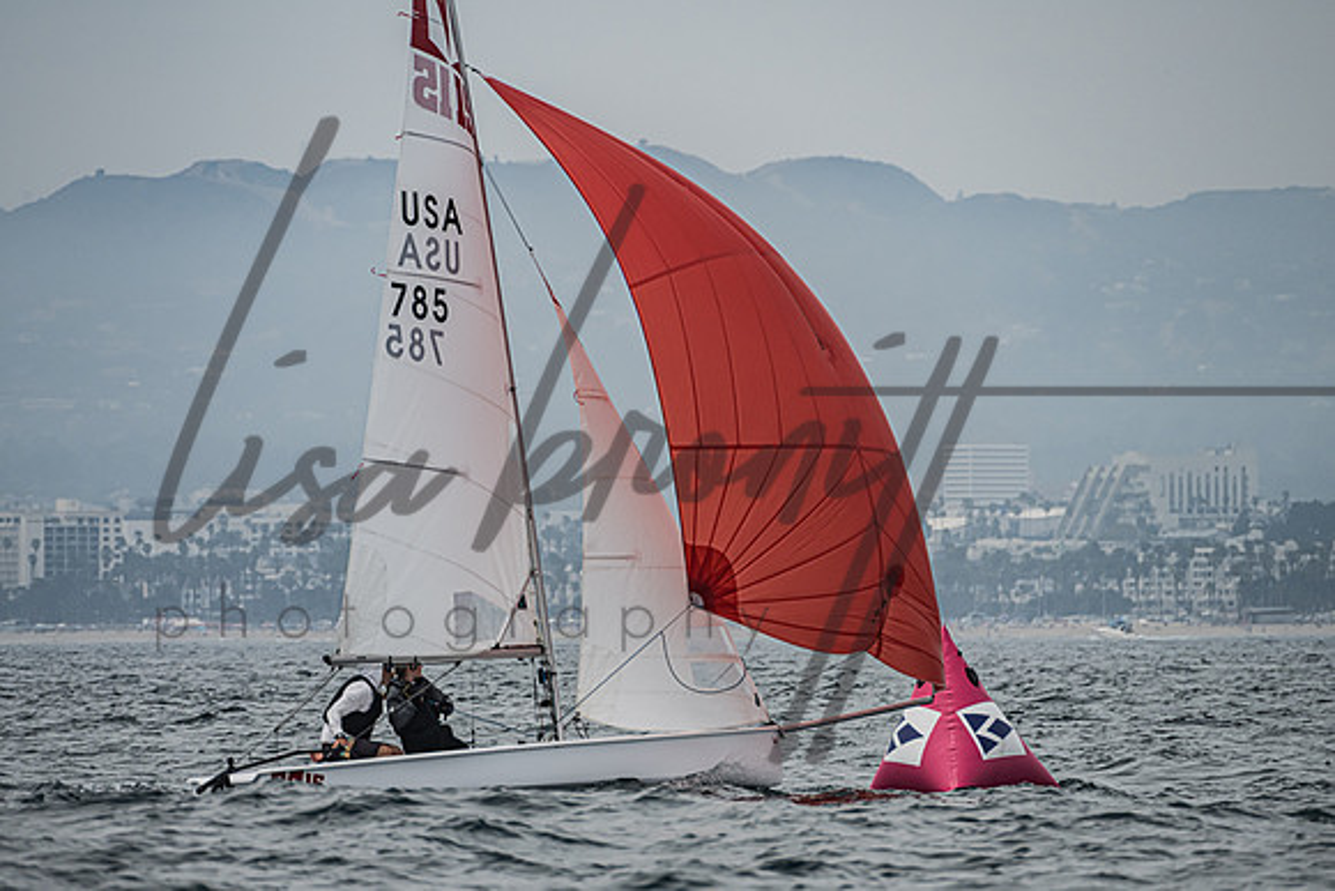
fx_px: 14556
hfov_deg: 5.3
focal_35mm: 392
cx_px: 682
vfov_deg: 3.5
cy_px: 471
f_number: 8
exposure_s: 1/2000
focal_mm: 330
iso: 320
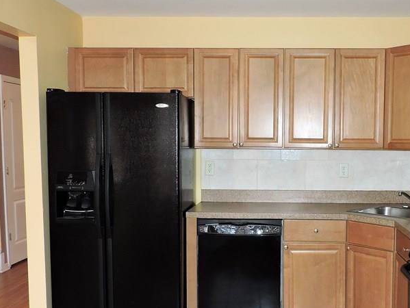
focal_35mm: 41
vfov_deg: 35.1
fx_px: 486
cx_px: 271
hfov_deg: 45.1
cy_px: 185
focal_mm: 4.3
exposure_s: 1/30
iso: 200
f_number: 3
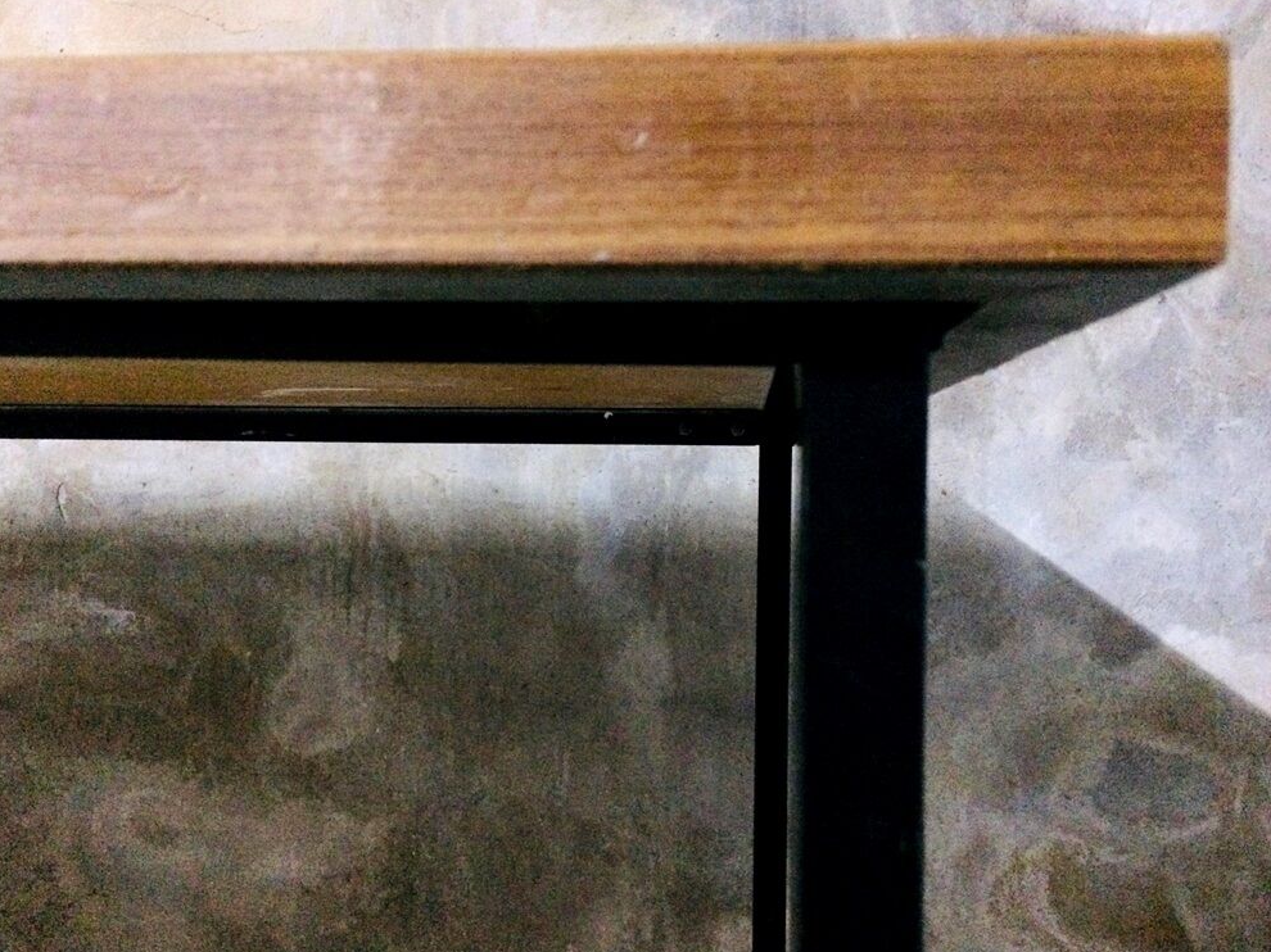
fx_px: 1101
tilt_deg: +0.0
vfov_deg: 46.8
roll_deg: -0.9
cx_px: 634
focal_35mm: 30
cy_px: 488
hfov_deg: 60.0
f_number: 2.2
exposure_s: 1/17
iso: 1000
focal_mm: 4.15
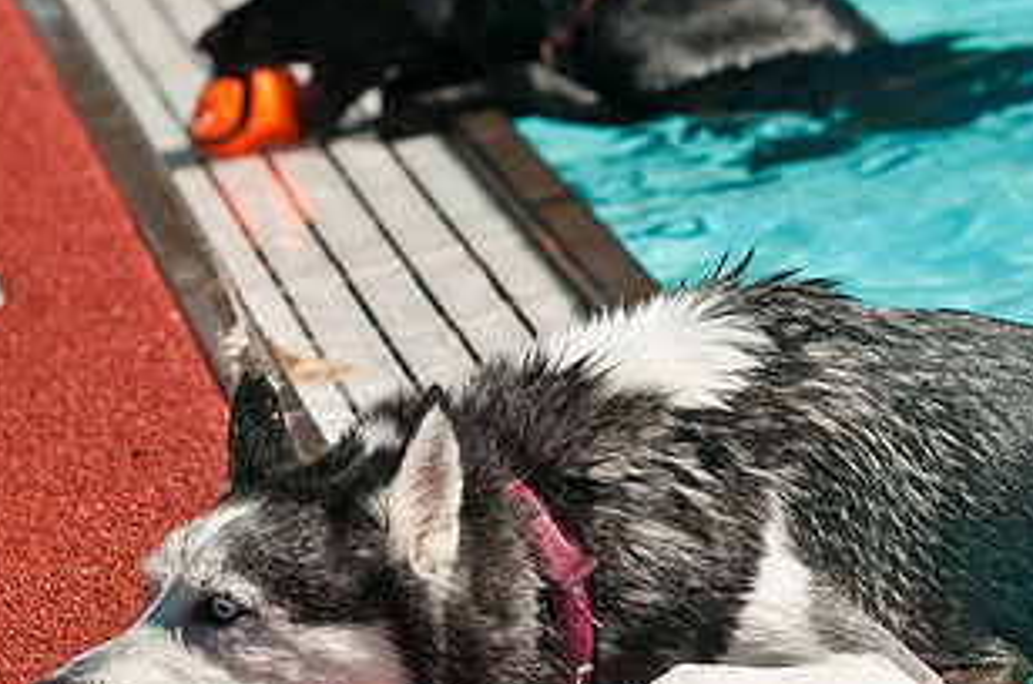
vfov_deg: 4.0
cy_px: 387
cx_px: 922
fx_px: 9707
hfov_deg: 6.1
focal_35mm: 339
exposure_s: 1/1000
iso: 200
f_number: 5.6
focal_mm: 120
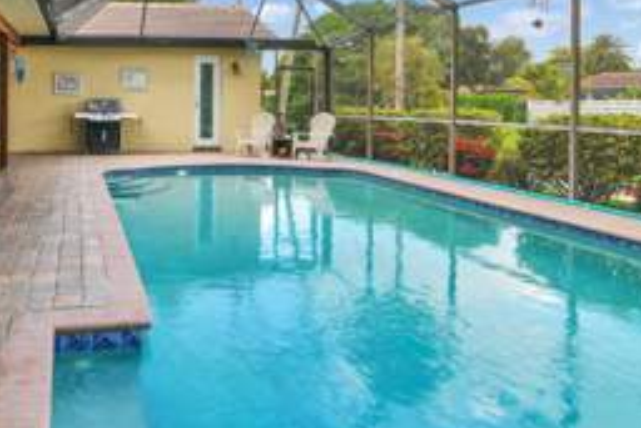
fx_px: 534
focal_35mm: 30
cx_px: 135
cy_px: 95
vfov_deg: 42.0
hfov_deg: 57.6
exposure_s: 1/30
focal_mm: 16
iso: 200
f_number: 11
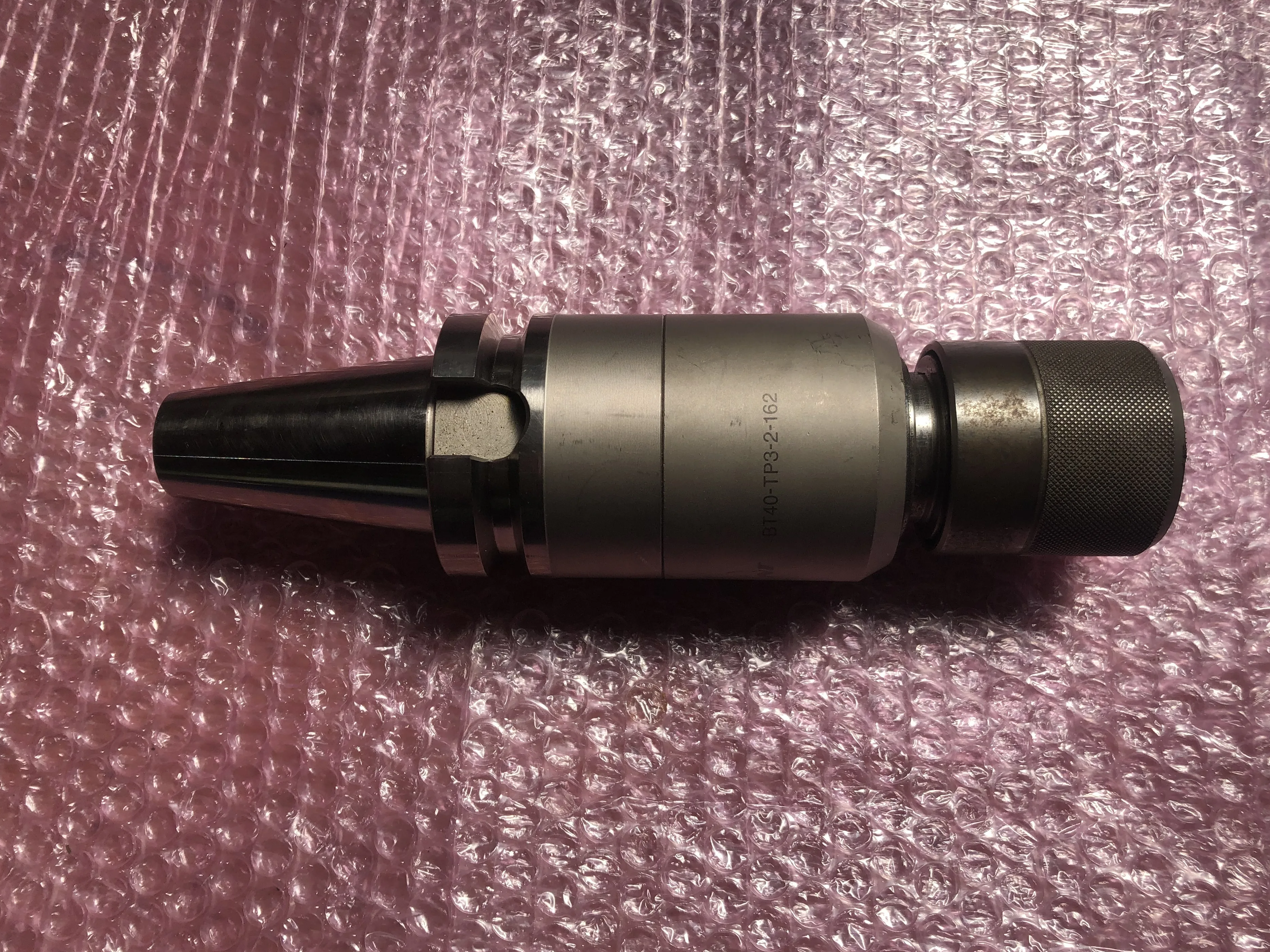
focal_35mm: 30
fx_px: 1101
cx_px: 634
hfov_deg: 60.0
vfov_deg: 46.8
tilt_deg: -76.6
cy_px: 454
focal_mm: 3.99
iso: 20
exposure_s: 1/1845
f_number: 1.8
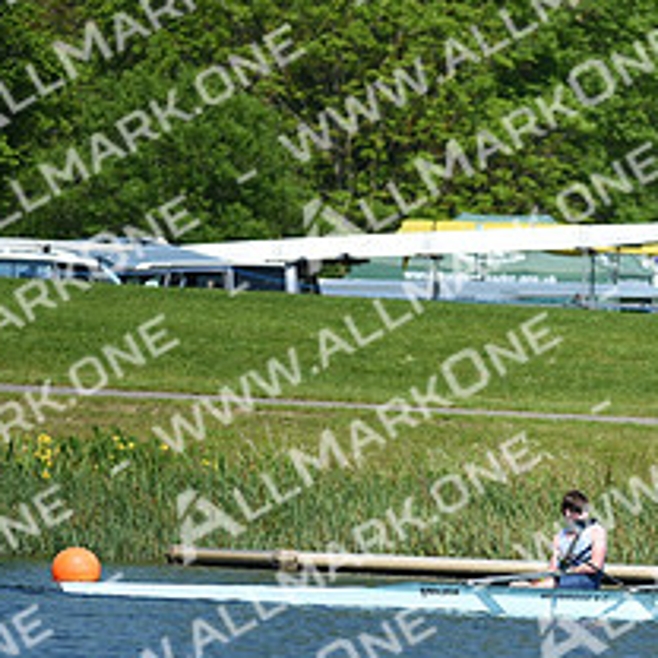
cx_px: 595
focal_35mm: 710
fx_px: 15269
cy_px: 457
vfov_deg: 2.5
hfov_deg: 2.5
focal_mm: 300
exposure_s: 1/1250
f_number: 4
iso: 100
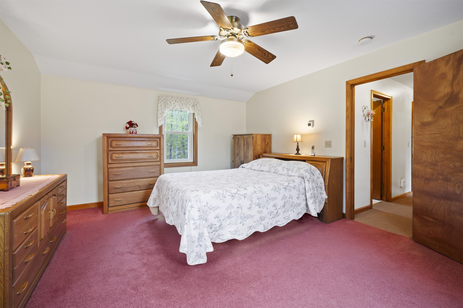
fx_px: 193
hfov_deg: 100.4
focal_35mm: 15
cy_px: 154
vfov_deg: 77.2
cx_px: 232
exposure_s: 3
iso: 250
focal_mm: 15
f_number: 7.1
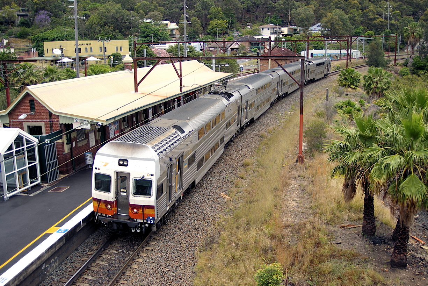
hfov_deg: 49.5
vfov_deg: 34.2
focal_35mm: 39
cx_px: 214
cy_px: 143
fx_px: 464
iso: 200
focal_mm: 26
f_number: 5
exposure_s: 1/500
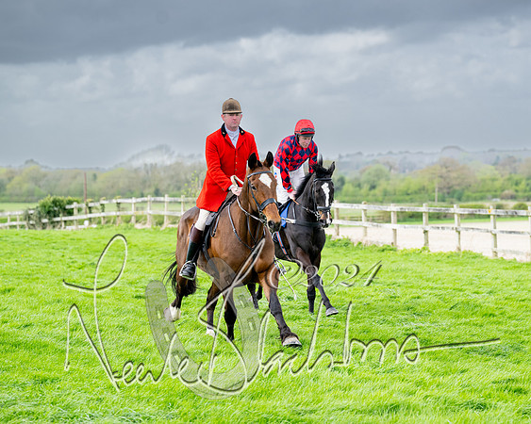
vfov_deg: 11.0
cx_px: 325
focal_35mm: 140
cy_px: 232
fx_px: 2203
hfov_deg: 13.7
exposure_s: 1/1000
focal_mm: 110
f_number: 4
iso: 400
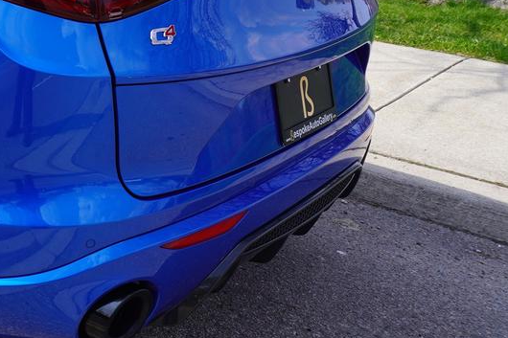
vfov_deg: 22.9
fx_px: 818
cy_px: 45
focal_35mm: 58
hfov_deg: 30.1
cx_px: -81
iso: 100
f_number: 9
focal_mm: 16
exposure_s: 1/125
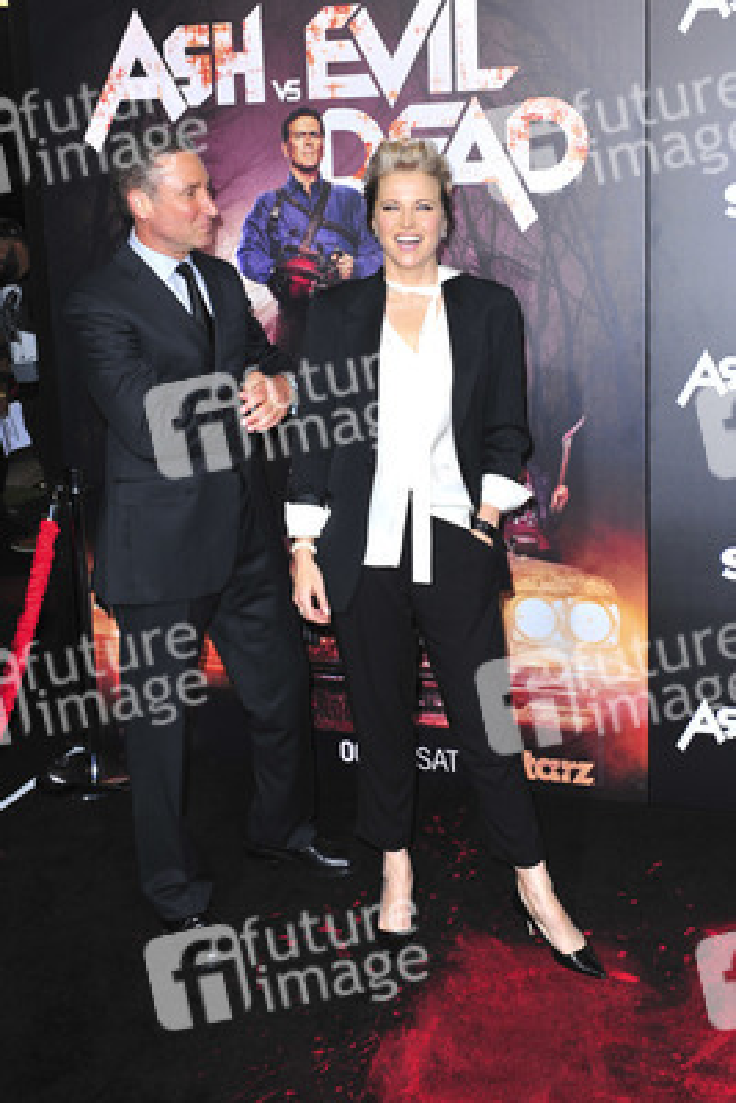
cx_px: 368
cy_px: 552
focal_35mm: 35
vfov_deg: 54.4
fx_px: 1072
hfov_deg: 37.9
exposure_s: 1/320
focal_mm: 35
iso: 640
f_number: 5.6
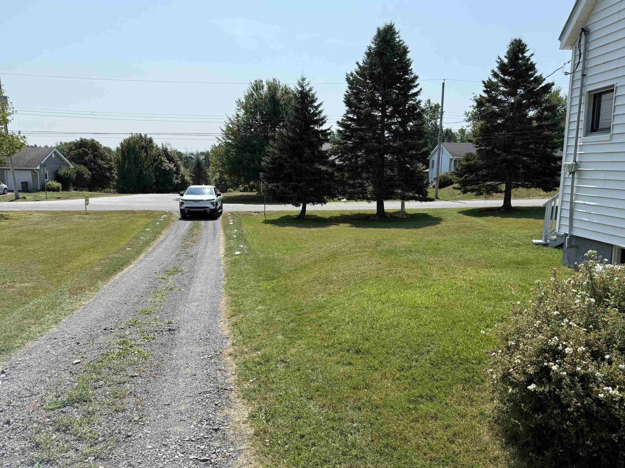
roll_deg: +1.7
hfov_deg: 67.2
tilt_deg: -6.6
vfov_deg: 53.1
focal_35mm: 26
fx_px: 469
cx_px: 335
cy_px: 242
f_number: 1.78
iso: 80
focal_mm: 6.76
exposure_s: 1/4405
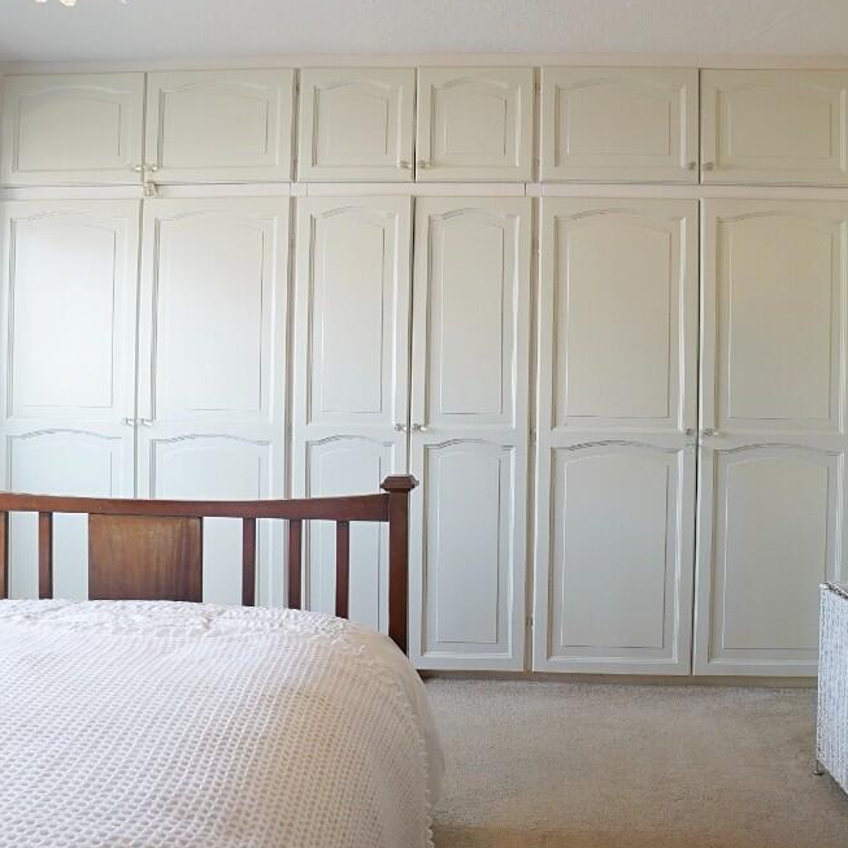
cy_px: 433
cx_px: 506
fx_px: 554
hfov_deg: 74.1
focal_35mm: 20
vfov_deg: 74.8
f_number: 10
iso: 640
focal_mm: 10
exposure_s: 1/15
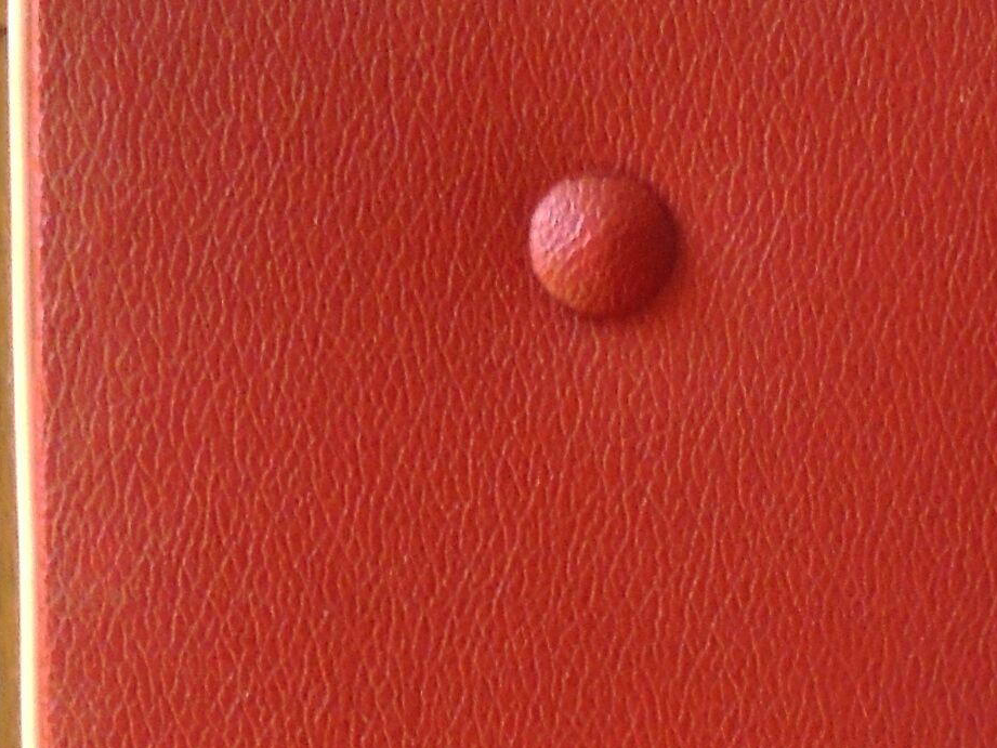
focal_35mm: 103
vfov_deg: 13.9
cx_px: 795
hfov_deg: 18.9
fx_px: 2967
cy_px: 944
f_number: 3.5
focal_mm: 4.6
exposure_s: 1/30
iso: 250
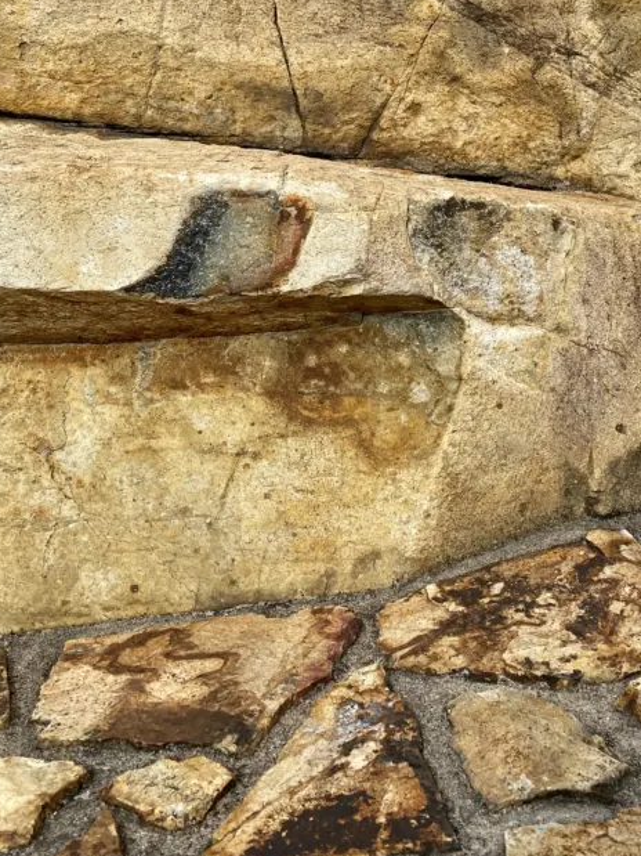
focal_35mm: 43
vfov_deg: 42.5
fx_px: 1062
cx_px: 508
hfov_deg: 32.7
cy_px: 213
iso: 32
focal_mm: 4.25
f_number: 1.8
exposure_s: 1/2410
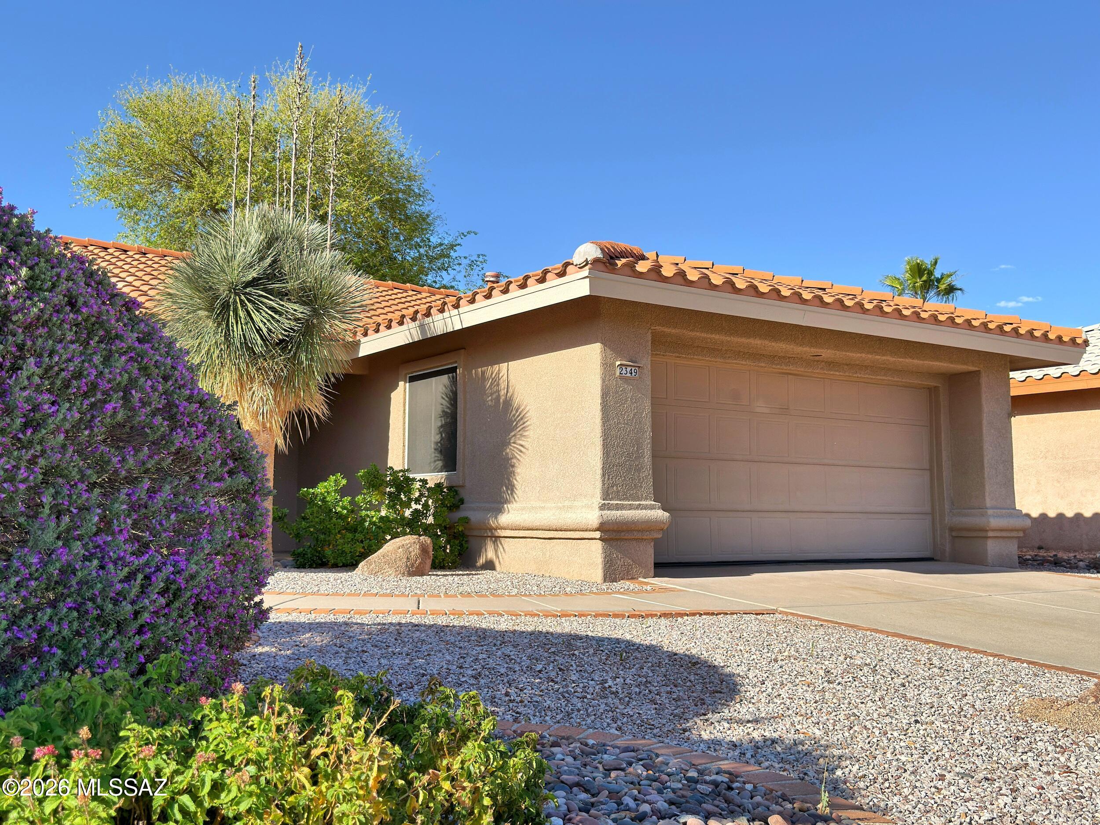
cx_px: 550
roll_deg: -0.1
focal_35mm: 35
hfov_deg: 52.6
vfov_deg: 40.7
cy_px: 412
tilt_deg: +6.6
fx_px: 1112
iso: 64
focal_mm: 6.76
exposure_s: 1/3891
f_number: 1.78
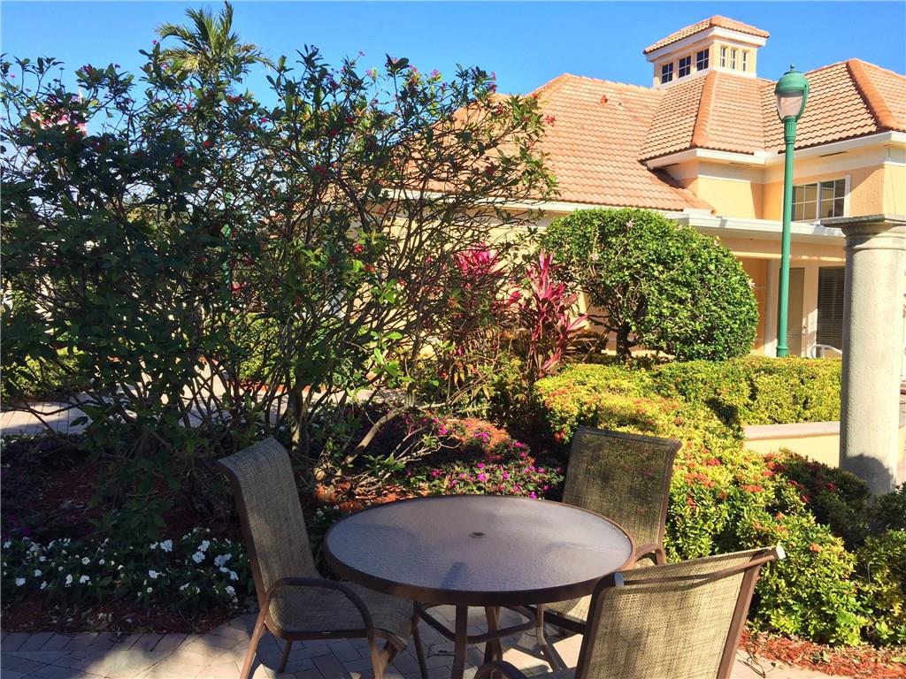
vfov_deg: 48.2
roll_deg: -1.0
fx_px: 759
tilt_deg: -2.8
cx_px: 453
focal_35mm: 29
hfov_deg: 61.7
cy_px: 340
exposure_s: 1/964
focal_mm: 4.15
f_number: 2.2
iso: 32
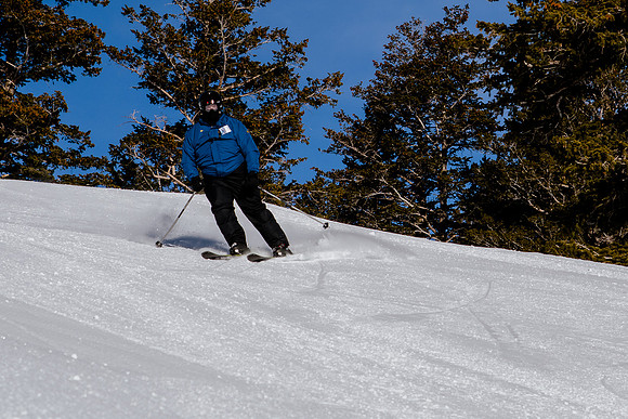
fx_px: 3583
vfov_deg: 6.7
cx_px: 392
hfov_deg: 10.0
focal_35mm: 205
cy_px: 130
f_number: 8
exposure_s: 1/1000
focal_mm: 85
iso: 160
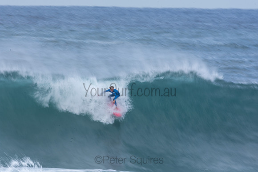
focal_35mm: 750
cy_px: 86
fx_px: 5376
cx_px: 129
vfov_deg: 1.8
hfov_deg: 2.7
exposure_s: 1/20
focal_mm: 500
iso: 100
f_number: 25
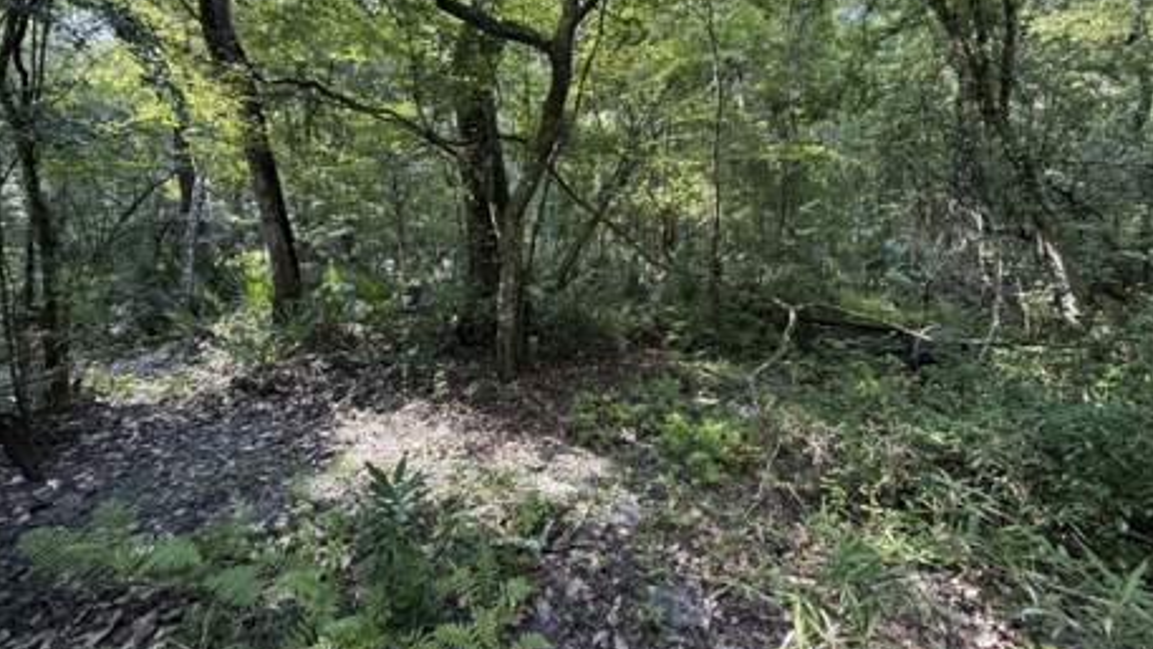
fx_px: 489
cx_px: 558
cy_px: 251
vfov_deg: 66.3
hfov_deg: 99.3
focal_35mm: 16
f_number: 2.2
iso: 64
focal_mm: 2.22
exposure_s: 1/99
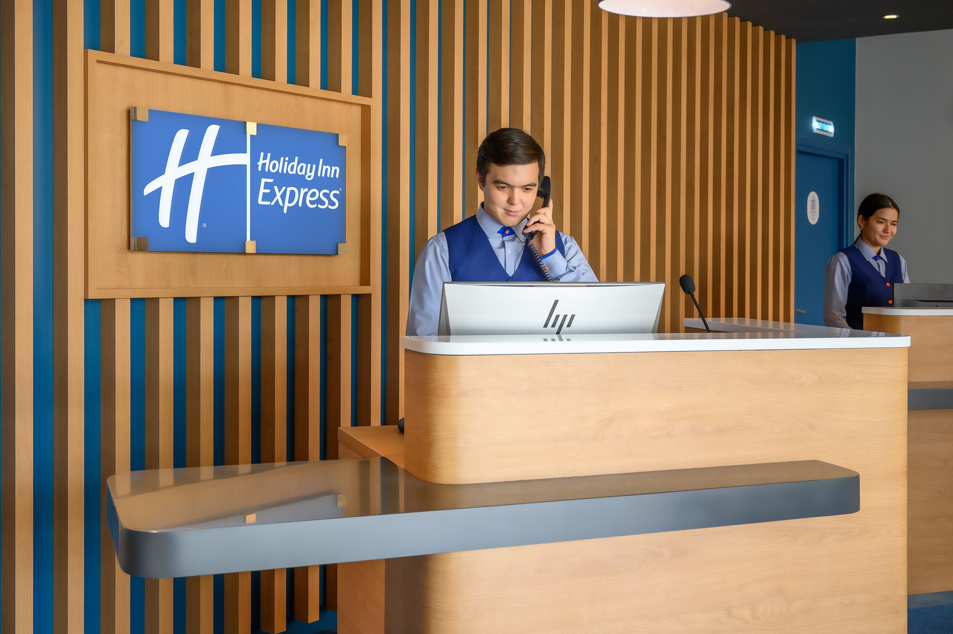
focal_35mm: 40
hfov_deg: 48.5
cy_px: 317
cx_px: 476
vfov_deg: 33.4
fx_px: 1058
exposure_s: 1/40
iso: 400
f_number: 4
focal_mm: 40
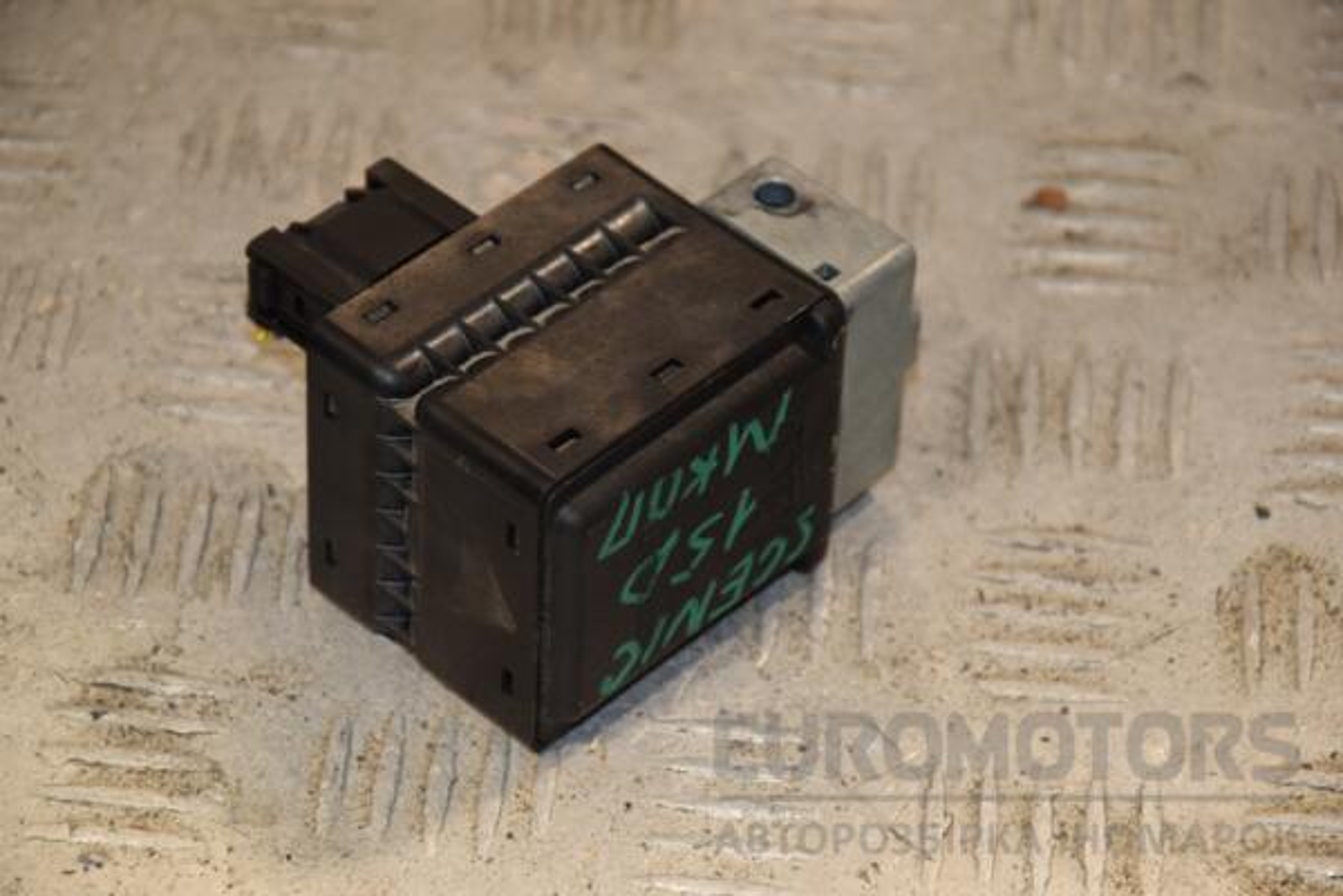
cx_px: 672
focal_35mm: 158
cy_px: 448
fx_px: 5875
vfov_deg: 8.7
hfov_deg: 13.0
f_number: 6.3
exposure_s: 1/200
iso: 800
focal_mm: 105
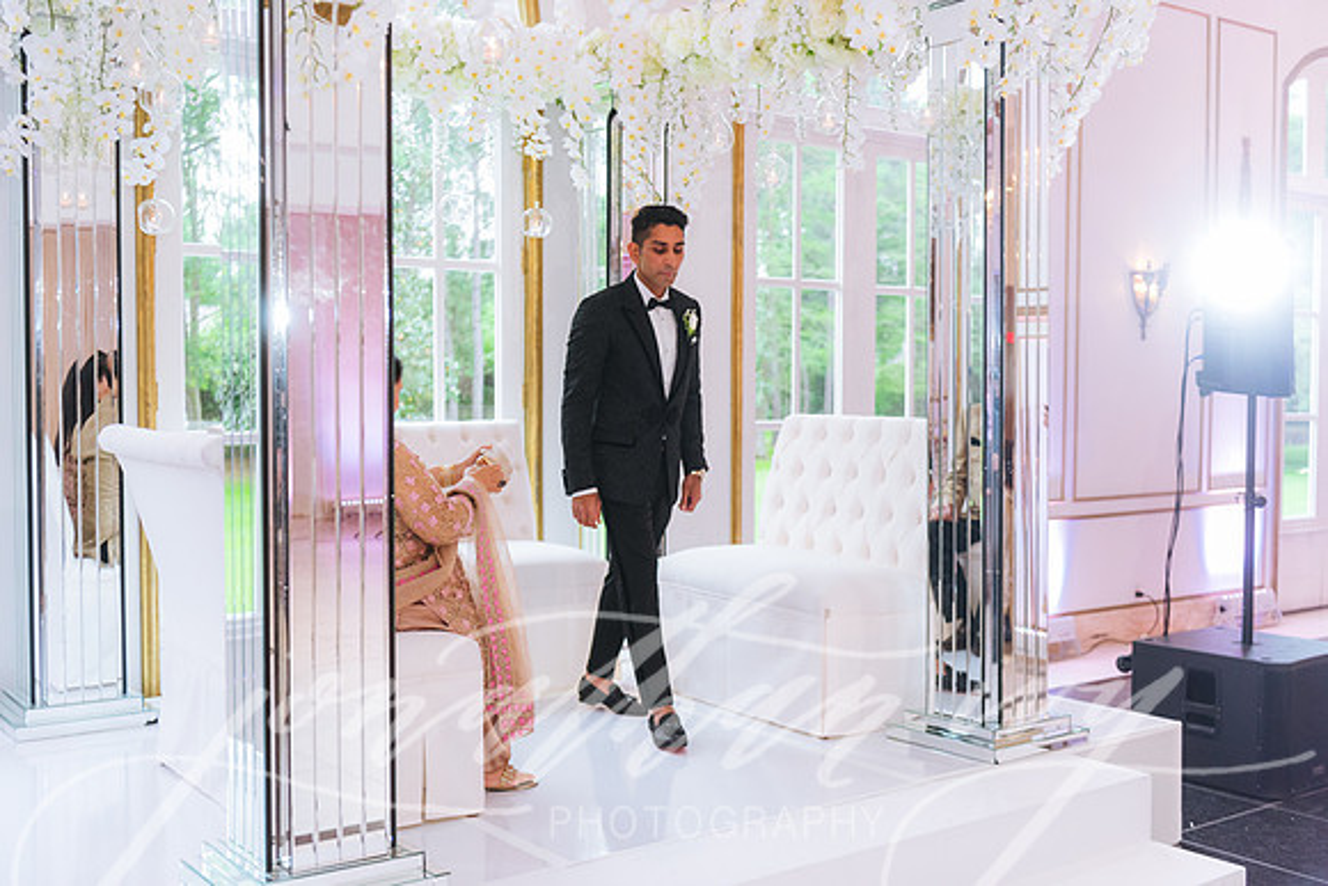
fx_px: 1476
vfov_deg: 33.4
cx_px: 664
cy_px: 443
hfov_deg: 48.4
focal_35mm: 40
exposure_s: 1/250
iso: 1600
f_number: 2.8
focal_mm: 40
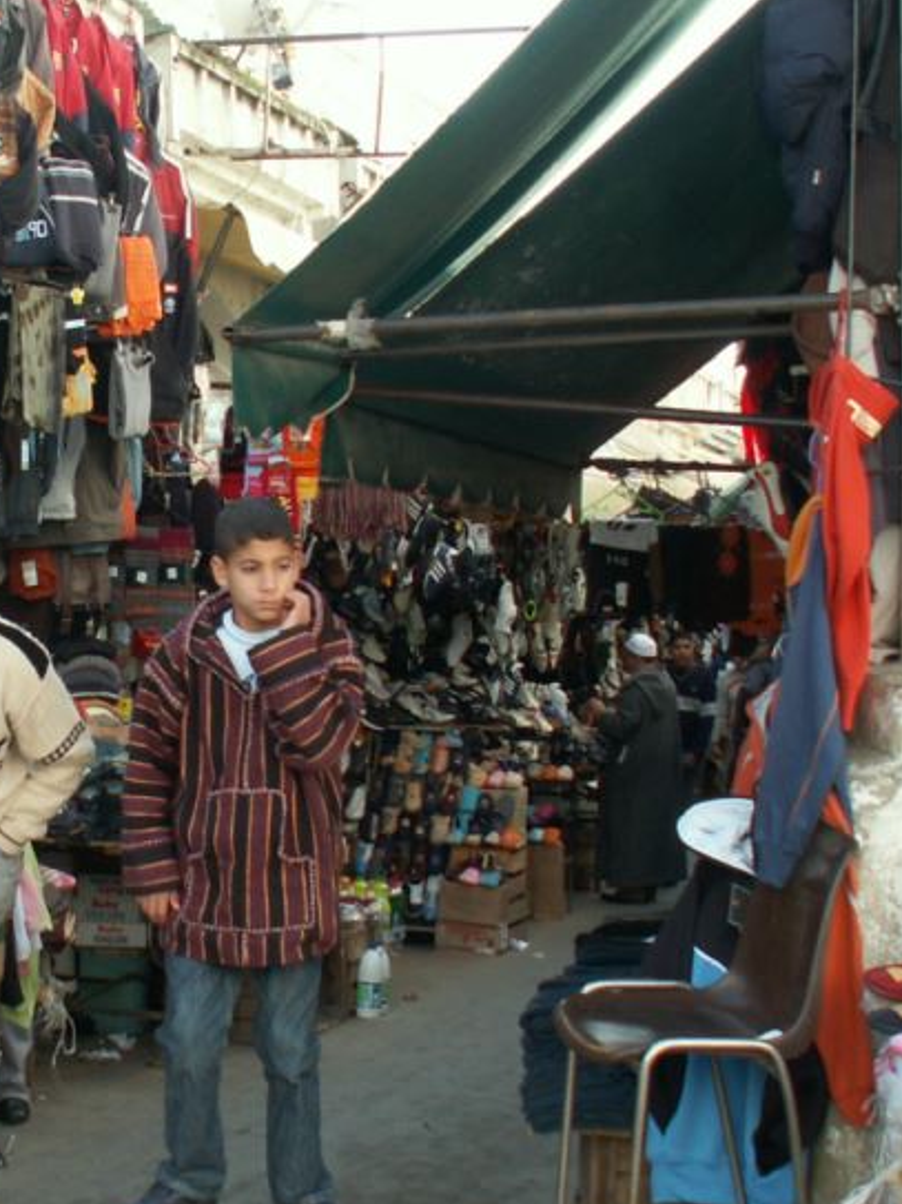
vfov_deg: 29.4
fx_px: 2294
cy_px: 656
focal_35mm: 66
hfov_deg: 21.7
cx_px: 73
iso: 50
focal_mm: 5.86
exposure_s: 1/80
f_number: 4
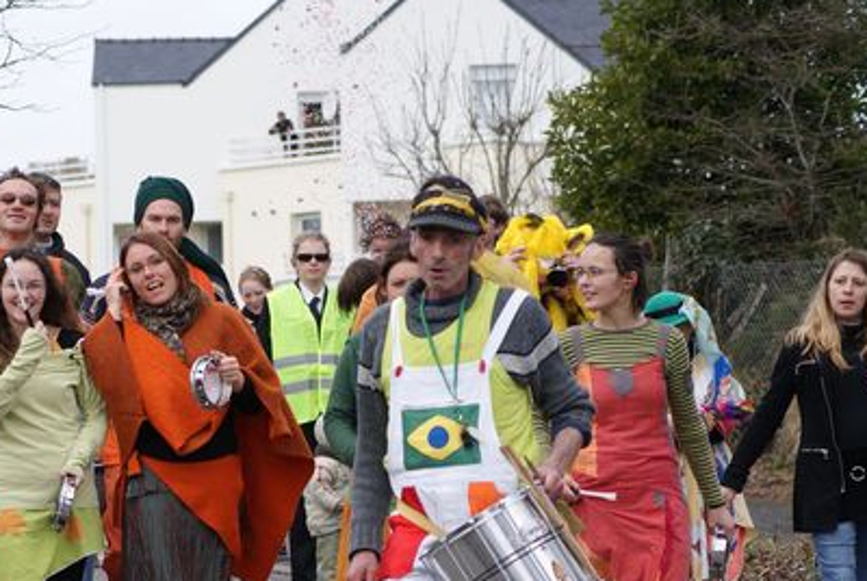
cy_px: 425
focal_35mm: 204
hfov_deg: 10.1
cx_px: 217
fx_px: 4915
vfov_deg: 6.8
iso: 100
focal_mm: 85
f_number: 5.6
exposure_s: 1/160
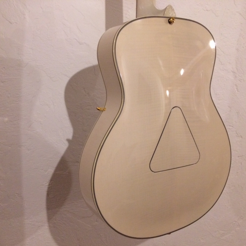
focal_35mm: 35
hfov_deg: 47.1
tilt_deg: -9.9
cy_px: 126
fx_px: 281
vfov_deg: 47.2
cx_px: 108
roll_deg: -2.5
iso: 250
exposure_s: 1/30
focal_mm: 4.15
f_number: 2.2
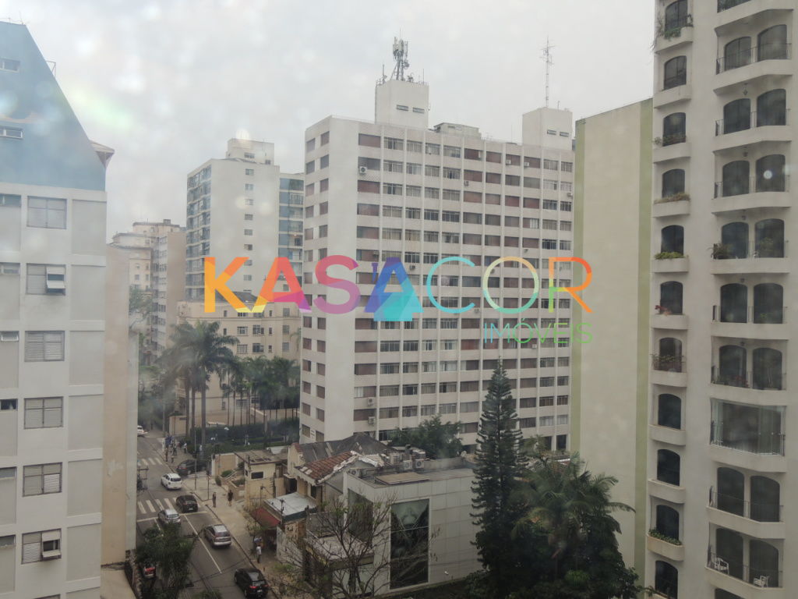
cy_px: 300
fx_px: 692
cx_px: 399
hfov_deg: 60.0
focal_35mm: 30
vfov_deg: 46.8
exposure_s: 1/160
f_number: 3.1
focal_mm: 5.3
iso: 100
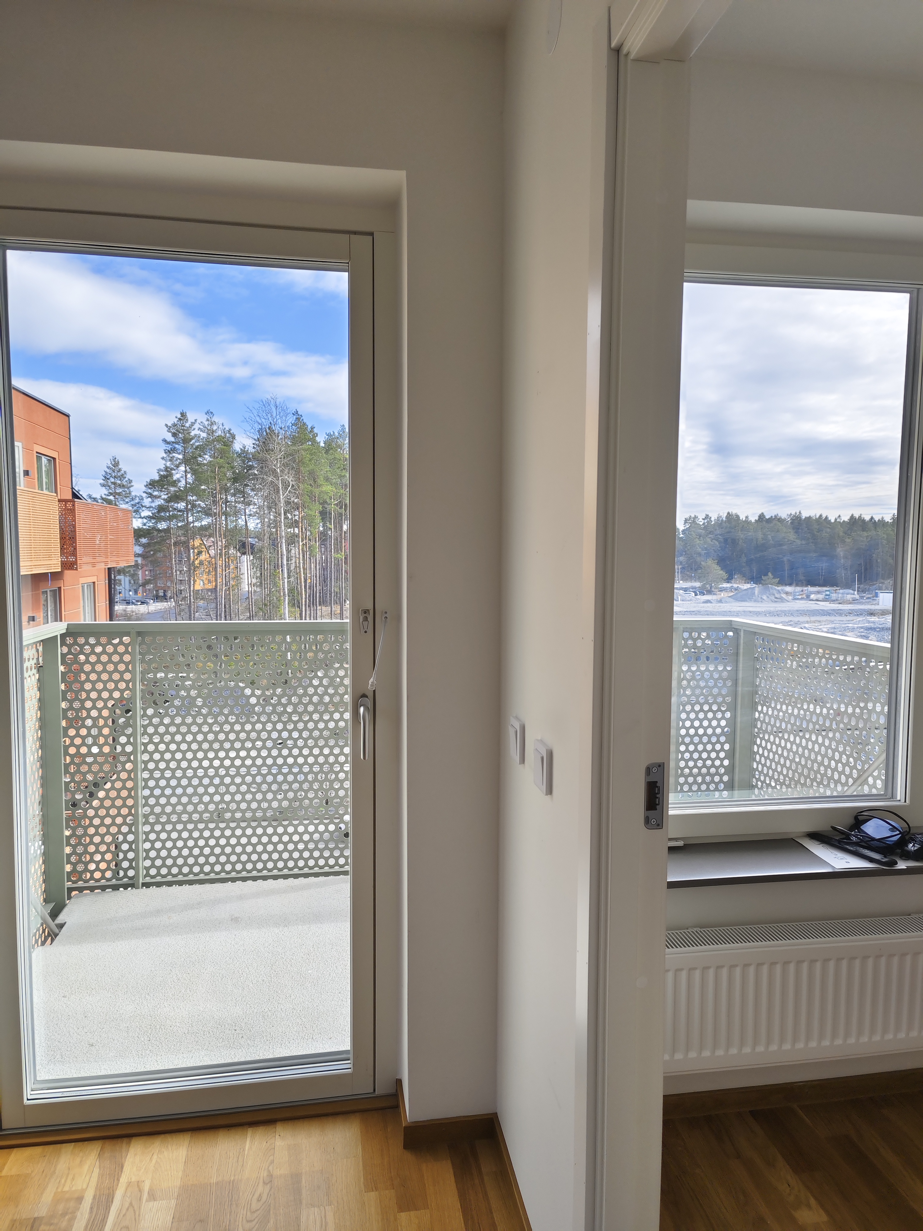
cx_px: 462
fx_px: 818
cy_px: 616
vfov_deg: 73.9
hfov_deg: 58.9
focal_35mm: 23
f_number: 1.75
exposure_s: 1/519
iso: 71
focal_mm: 5.5
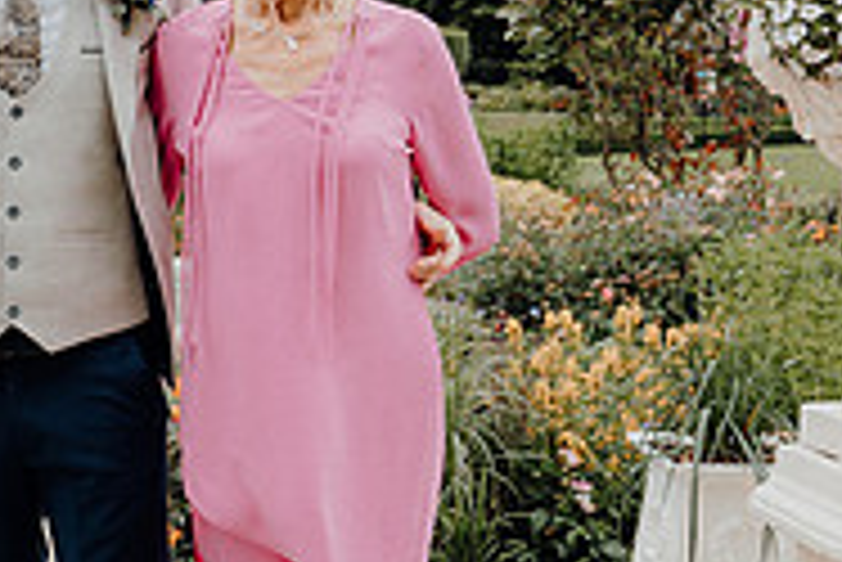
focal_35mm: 96
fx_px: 2247
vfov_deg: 14.3
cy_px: 330
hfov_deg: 19.9
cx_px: -185
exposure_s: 1/160
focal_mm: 31
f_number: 5
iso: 125
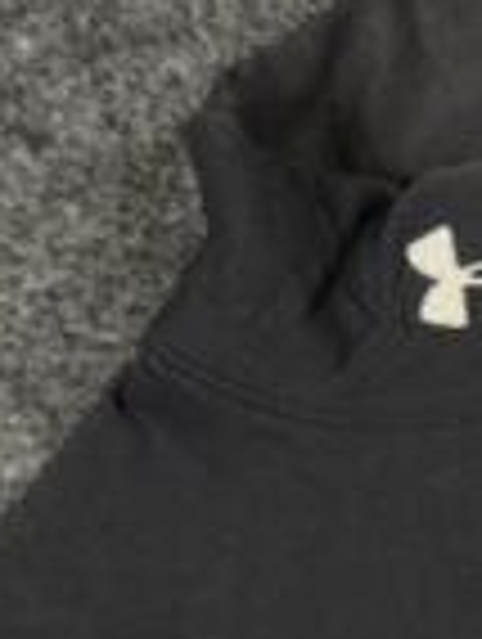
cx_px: 676
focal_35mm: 90
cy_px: 610
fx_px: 1666
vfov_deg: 21.1
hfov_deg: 15.4
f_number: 1.78
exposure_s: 1/50
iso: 200
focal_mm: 6.76
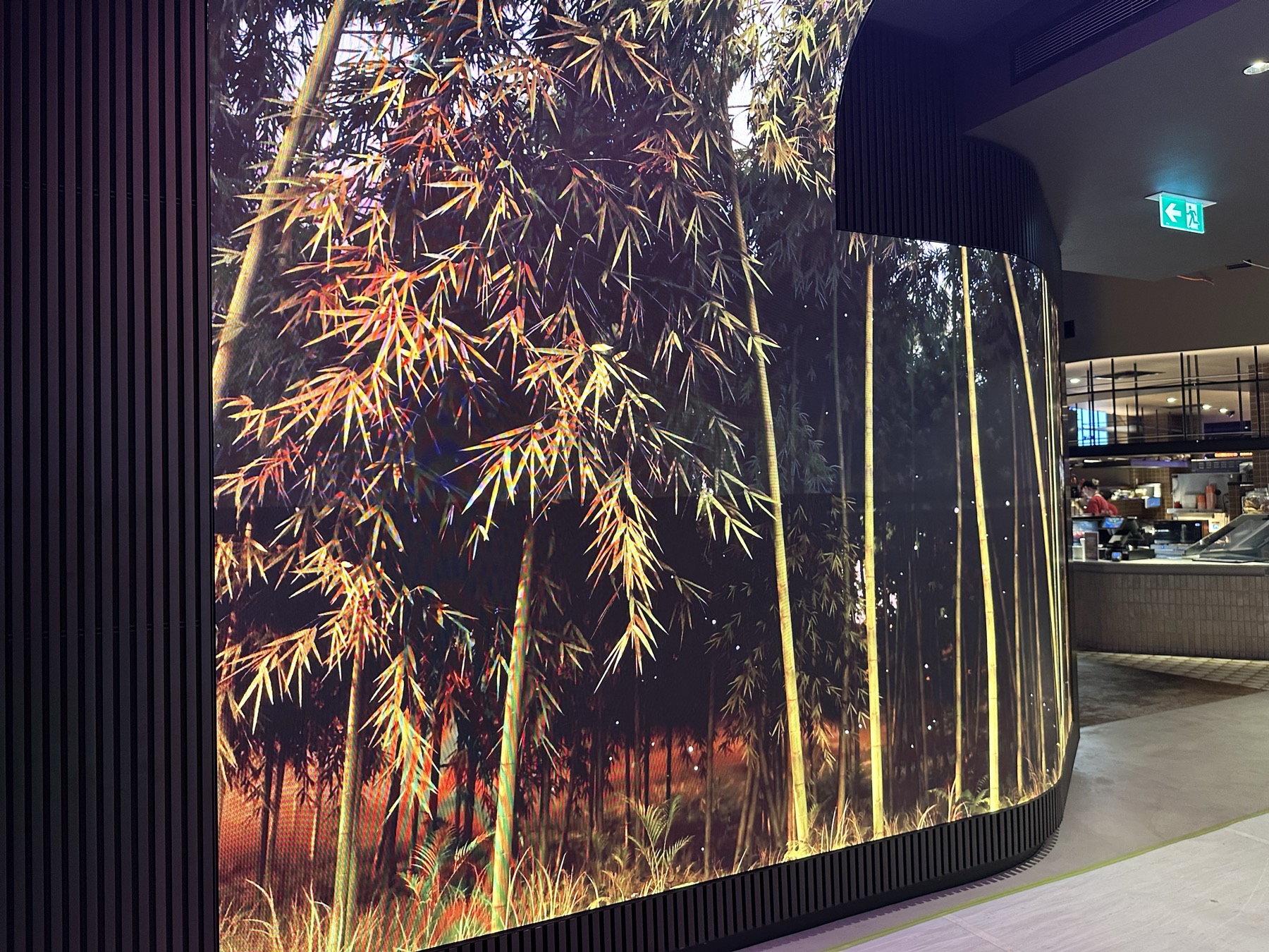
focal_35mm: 24
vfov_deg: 56.8
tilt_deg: +4.4
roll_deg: +1.0
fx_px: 880
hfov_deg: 71.6
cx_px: 634
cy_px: 476
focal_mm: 6.86
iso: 320
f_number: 1.78
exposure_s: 1/60
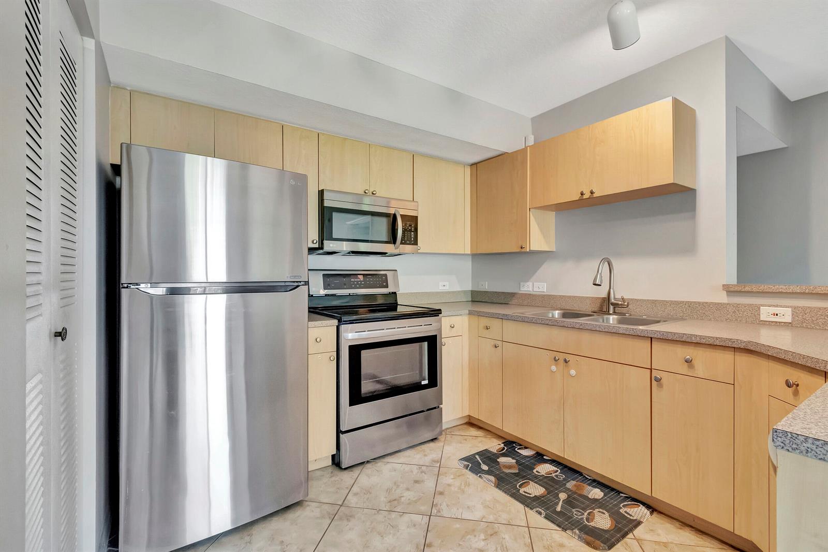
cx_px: 414
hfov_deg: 100.4
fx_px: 345
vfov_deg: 77.3
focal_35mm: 15
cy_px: 276
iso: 3600
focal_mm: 10
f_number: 8
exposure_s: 1/15
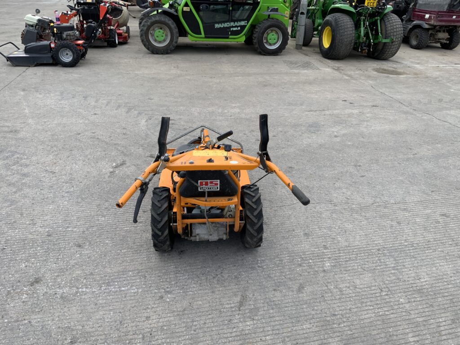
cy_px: 172
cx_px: 230
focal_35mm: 29
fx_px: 385
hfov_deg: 61.7
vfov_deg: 48.2
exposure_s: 1/327
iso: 16
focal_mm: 3
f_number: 1.8
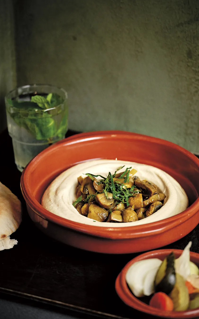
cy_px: 139
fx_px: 1042
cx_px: 111
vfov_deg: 17.4
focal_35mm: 120
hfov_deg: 10.9
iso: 1600
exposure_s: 1/160
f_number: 4
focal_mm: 120
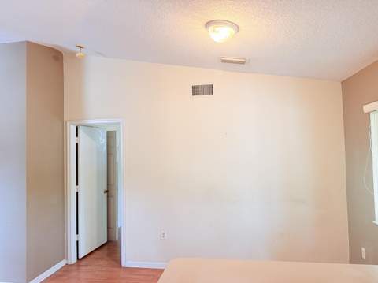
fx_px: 262
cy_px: 142
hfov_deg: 71.7
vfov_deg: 56.7
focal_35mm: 24
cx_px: 189
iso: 200
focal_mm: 6.76
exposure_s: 1/60
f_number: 1.78
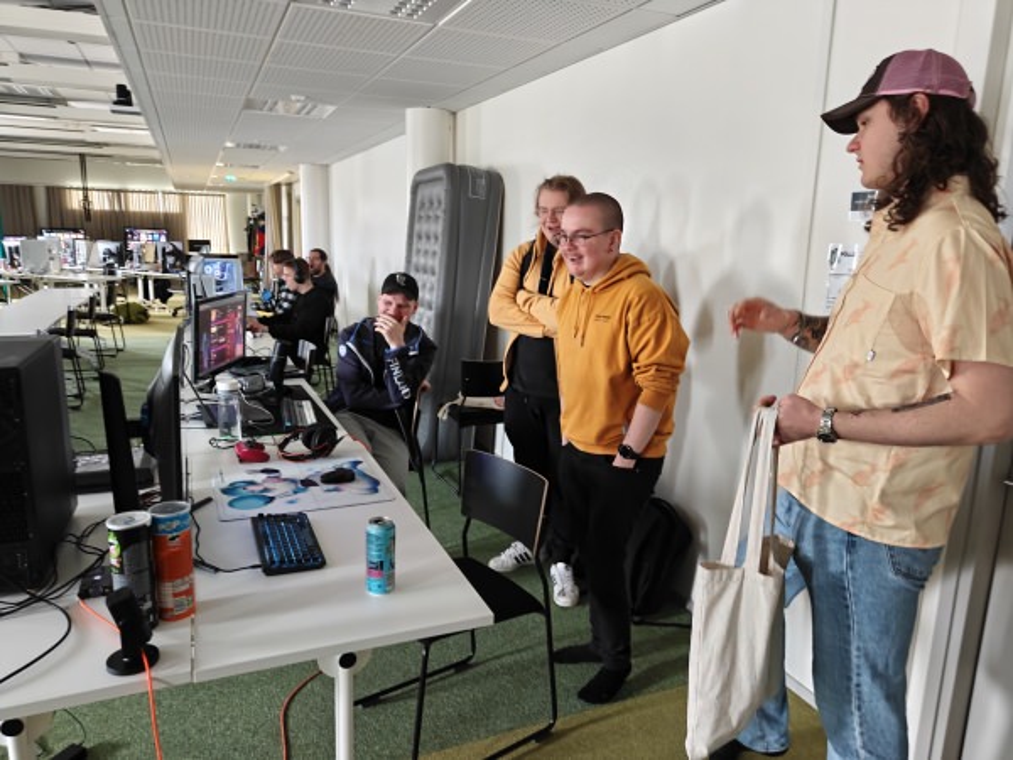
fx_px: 702
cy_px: 380
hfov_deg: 71.6
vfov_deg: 56.8
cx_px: 506
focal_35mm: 24
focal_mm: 5.59
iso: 1600
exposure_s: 1/41
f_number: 1.8
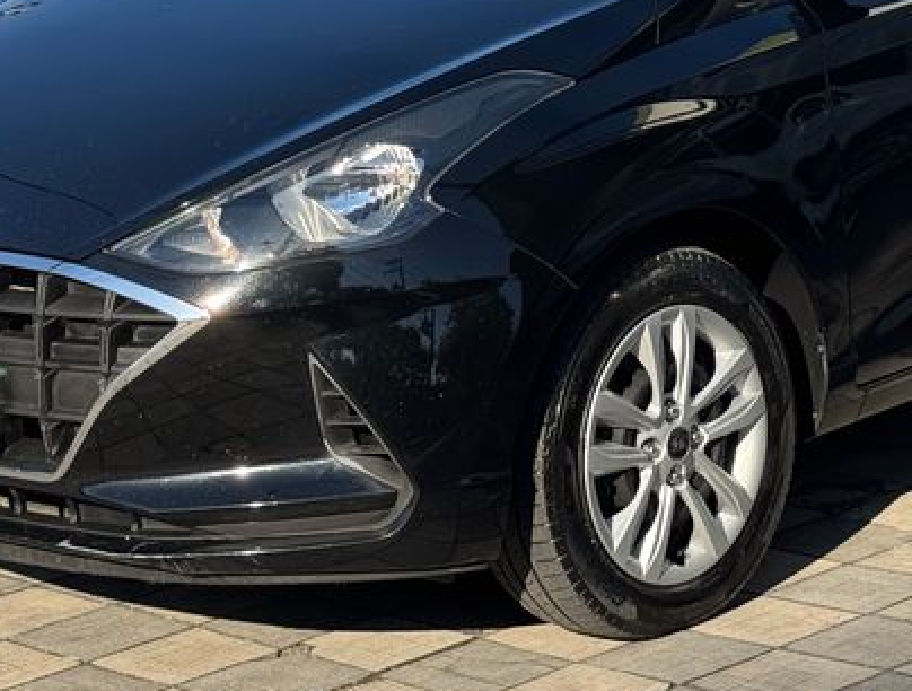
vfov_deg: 13.1
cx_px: 649
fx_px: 2988
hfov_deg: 17.3
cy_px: 93
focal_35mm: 113
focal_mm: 6.76
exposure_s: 1/2110
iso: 64
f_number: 1.78
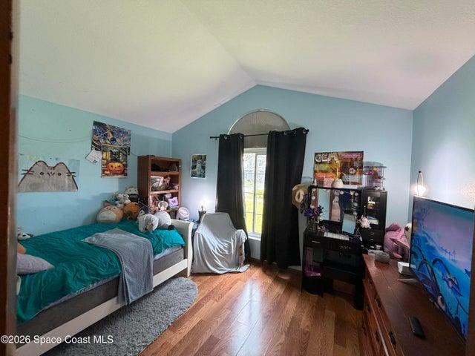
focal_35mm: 14
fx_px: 192
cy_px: 178
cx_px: 238
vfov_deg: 85.7
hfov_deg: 102.1
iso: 400
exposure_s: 1/60
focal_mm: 2.22
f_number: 2.2
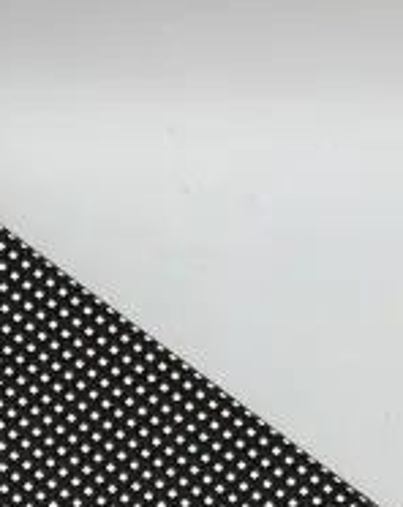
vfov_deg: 8.8
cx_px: -251
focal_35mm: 175
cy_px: 1589
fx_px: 2618
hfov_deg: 8.6
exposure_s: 1/586
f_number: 1.6
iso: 50
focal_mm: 5.1
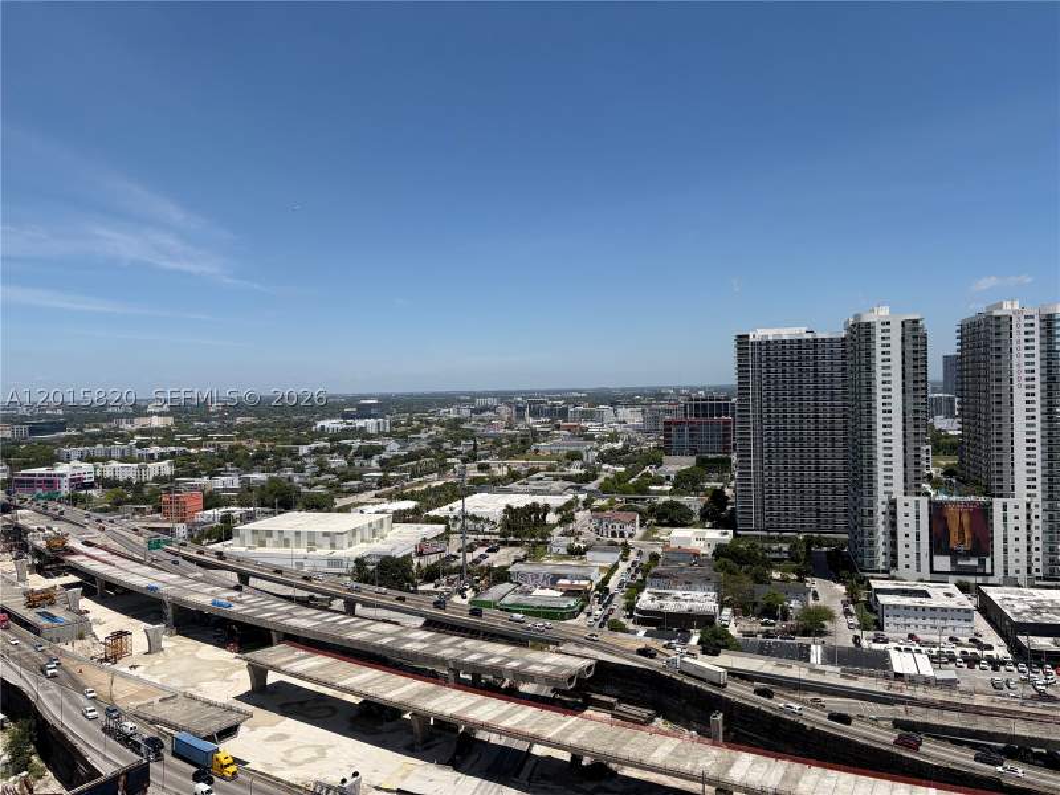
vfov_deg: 53.1
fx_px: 796
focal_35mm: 26
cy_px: 398
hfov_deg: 67.3
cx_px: 530
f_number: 1.6
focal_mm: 5.96
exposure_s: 1/5814
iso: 50
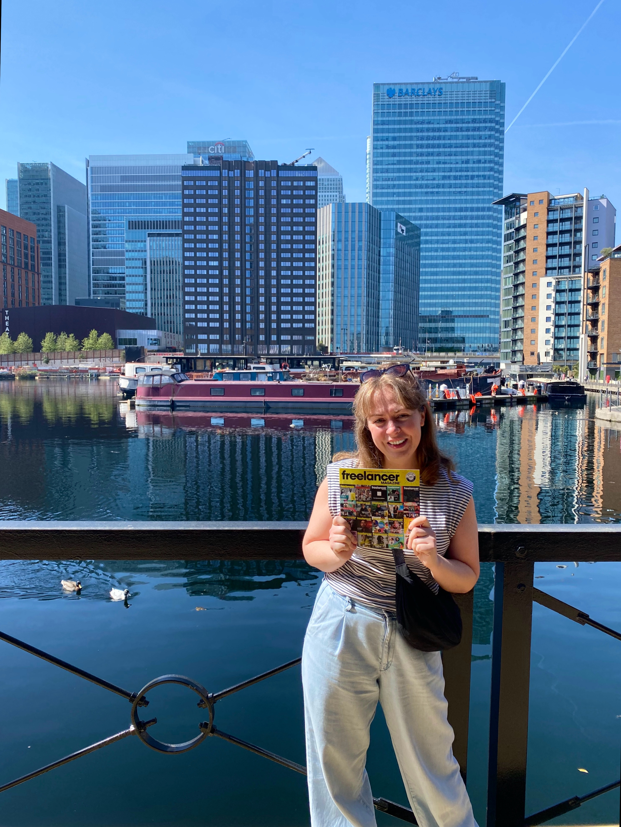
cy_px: 414
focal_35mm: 26
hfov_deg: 53.1
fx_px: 622
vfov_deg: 67.3
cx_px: 310
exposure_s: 1/1250
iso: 32
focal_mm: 4.25
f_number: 1.8
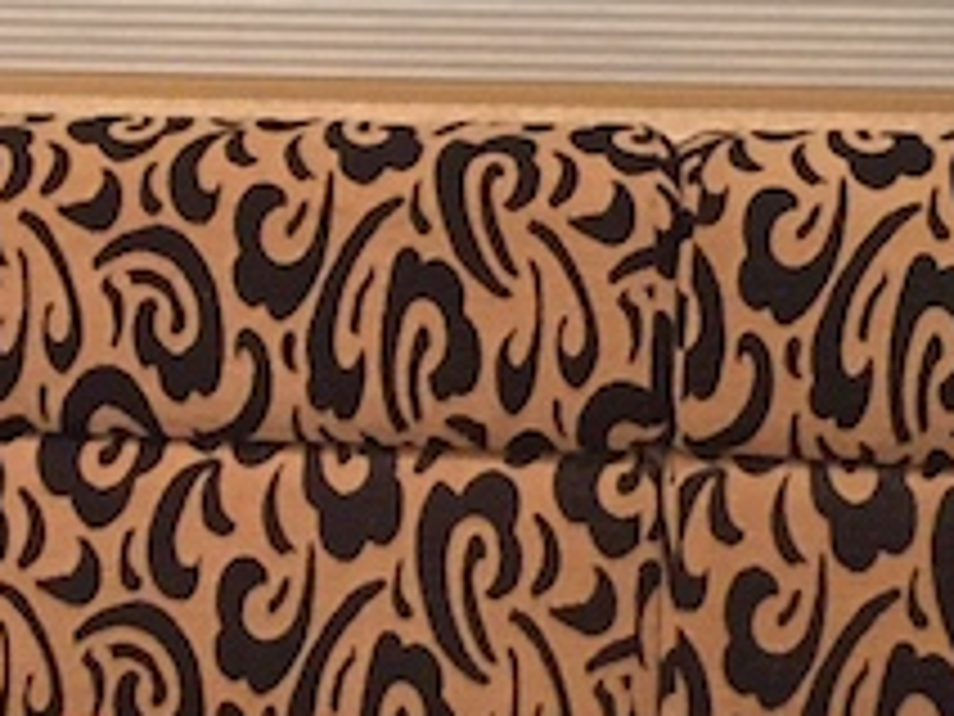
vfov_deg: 10.8
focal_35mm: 137
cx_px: 68
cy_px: 446
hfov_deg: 14.2
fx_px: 3776
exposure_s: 1/15
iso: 125
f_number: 2.2
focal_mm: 4.15
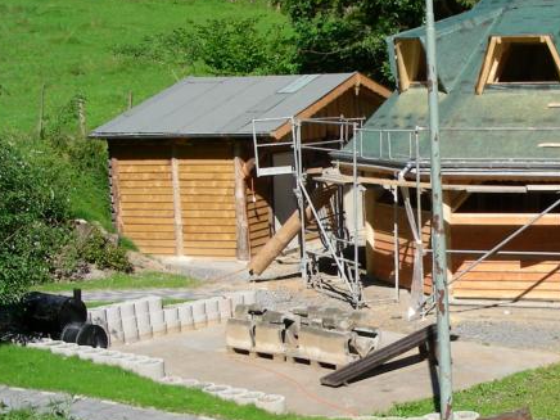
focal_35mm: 88
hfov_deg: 21.8
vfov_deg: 16.7
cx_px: 502
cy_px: 285
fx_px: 1424
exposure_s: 1/642
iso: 50
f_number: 4
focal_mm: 8
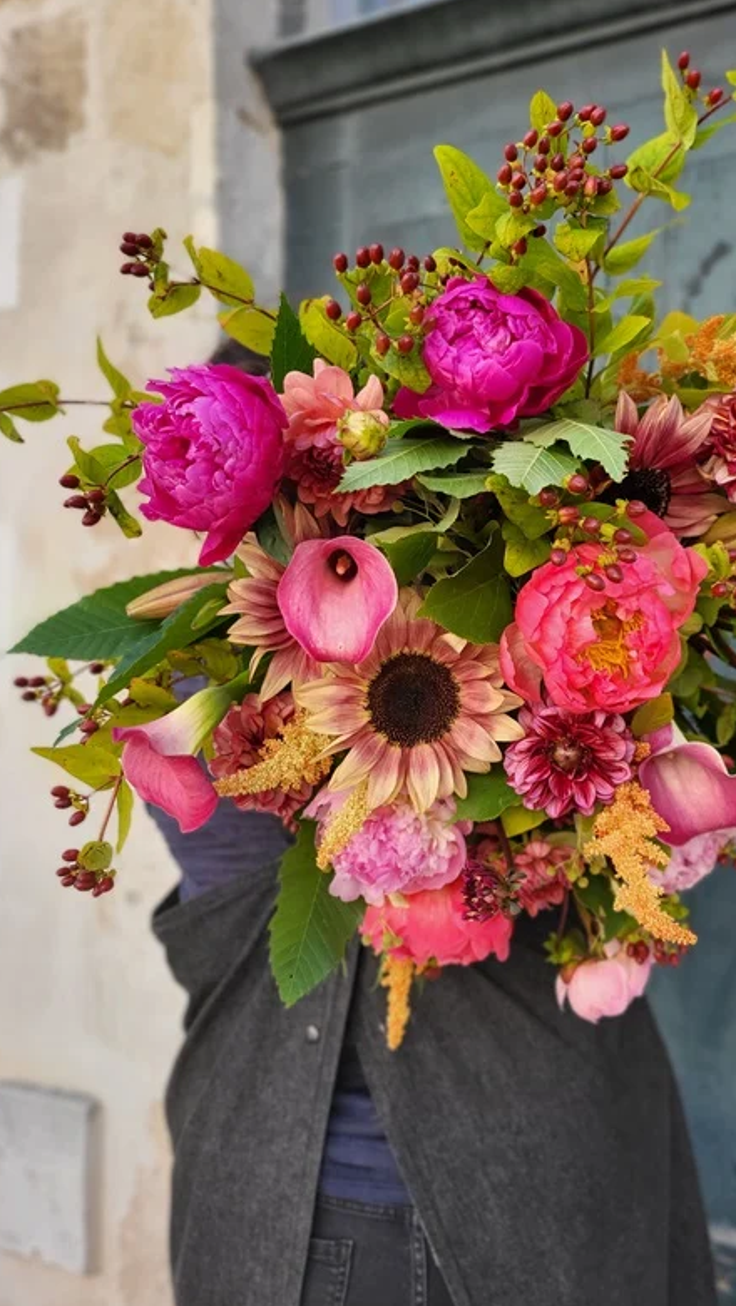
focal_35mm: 29
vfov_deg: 66.0
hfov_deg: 39.7
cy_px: 661
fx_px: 1005
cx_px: 490
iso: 40
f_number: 1.8
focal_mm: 5.4
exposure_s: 1/410
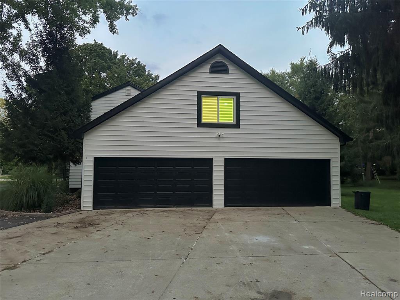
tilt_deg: +3.7
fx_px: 277
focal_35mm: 24
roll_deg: -0.7
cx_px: 200
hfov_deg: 71.6
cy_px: 150
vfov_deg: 56.8
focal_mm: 6.86
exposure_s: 1/30
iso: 800
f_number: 1.78
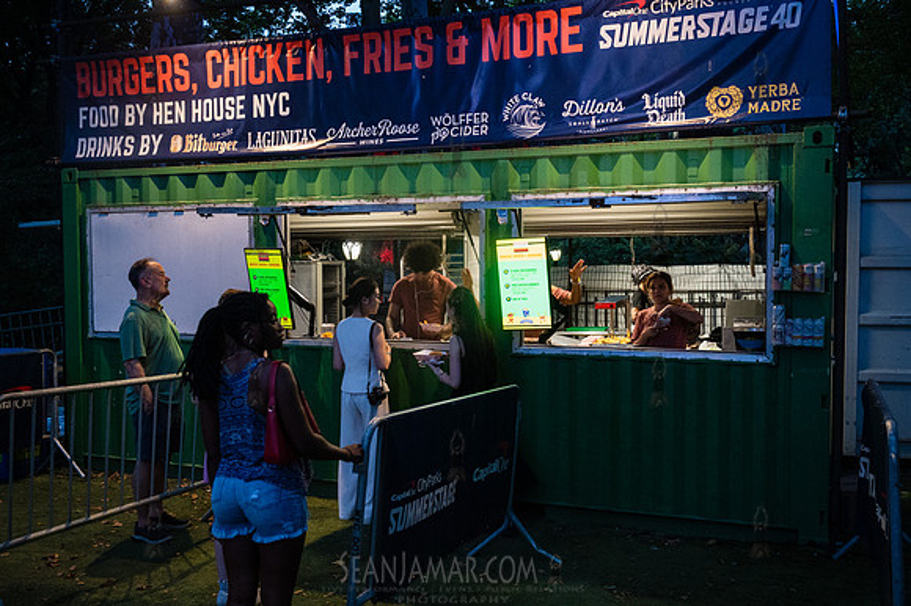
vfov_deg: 37.4
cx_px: 456
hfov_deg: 53.9
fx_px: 897
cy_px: 303
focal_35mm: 35
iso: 8000
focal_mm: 35
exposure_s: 1/400
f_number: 4
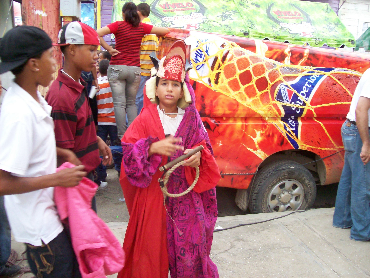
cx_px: 185
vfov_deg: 39.6
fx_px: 385
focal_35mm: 36
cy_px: 139
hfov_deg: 51.4
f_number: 2.7
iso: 285
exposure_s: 1/64
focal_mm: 6
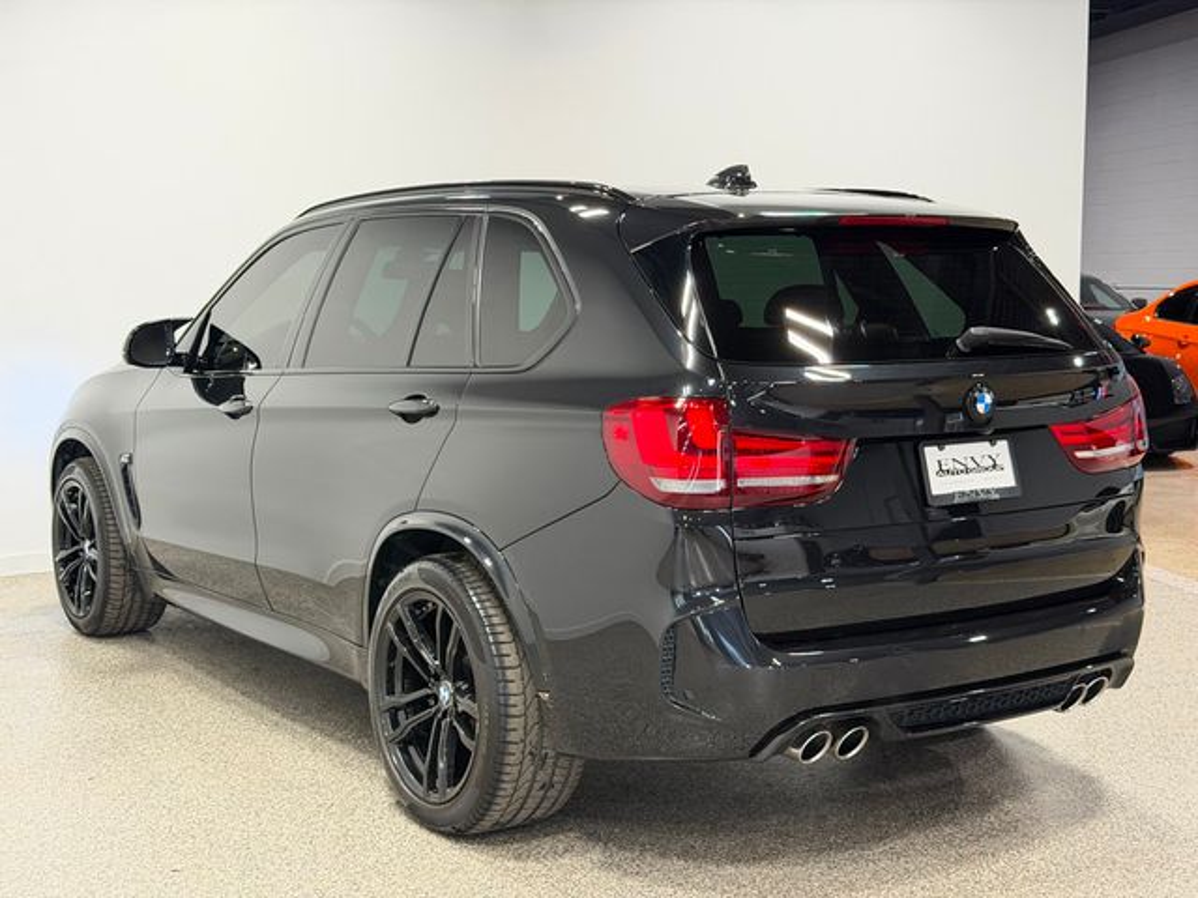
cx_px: 599
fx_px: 1661
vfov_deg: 30.3
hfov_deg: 39.7
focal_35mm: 48
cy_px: 449
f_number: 1.78
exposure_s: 1/145
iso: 80
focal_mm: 6.76
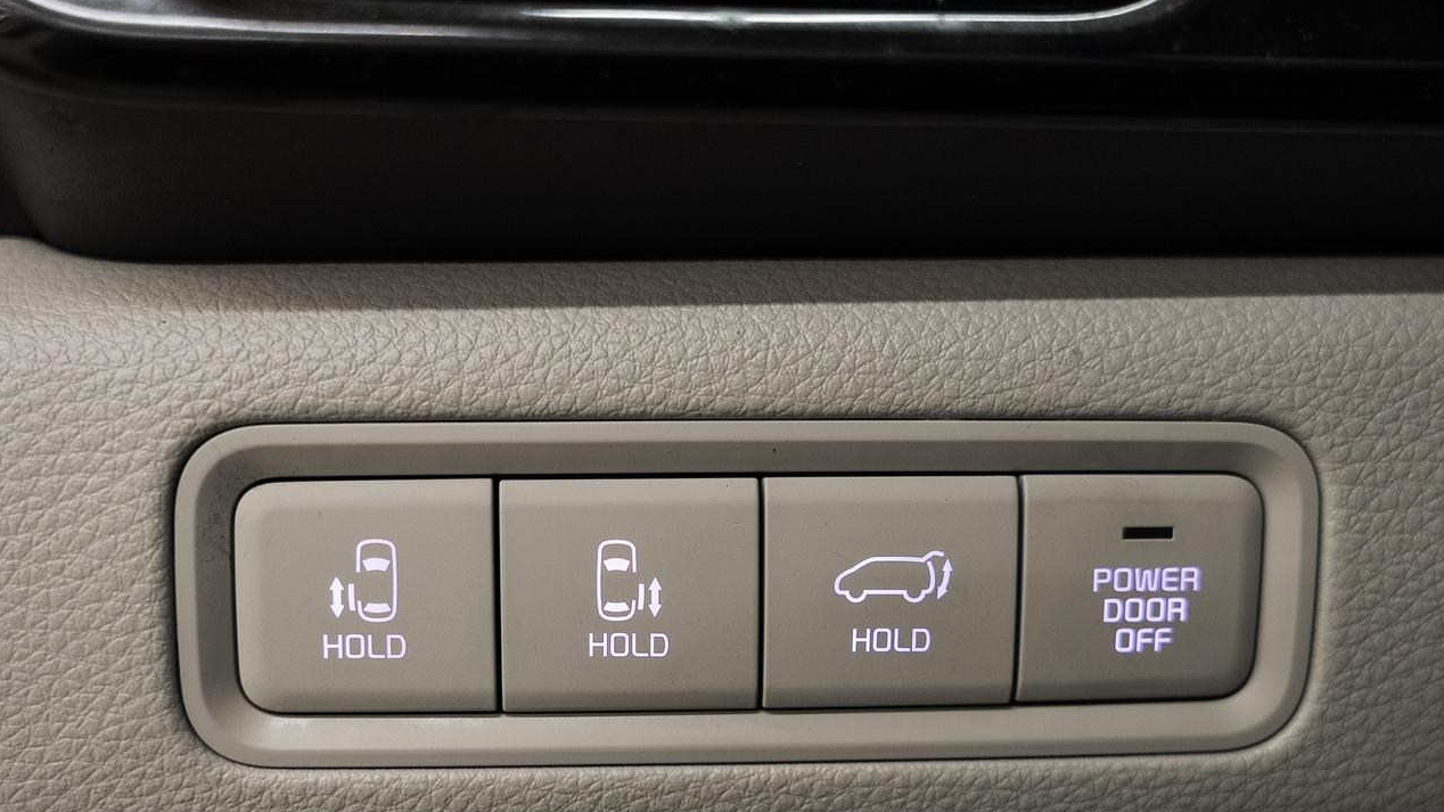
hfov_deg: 44.6
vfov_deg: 25.7
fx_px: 1761
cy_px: 599
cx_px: 722
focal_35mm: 46
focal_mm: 33
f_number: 3.5
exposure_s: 1/50
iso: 640
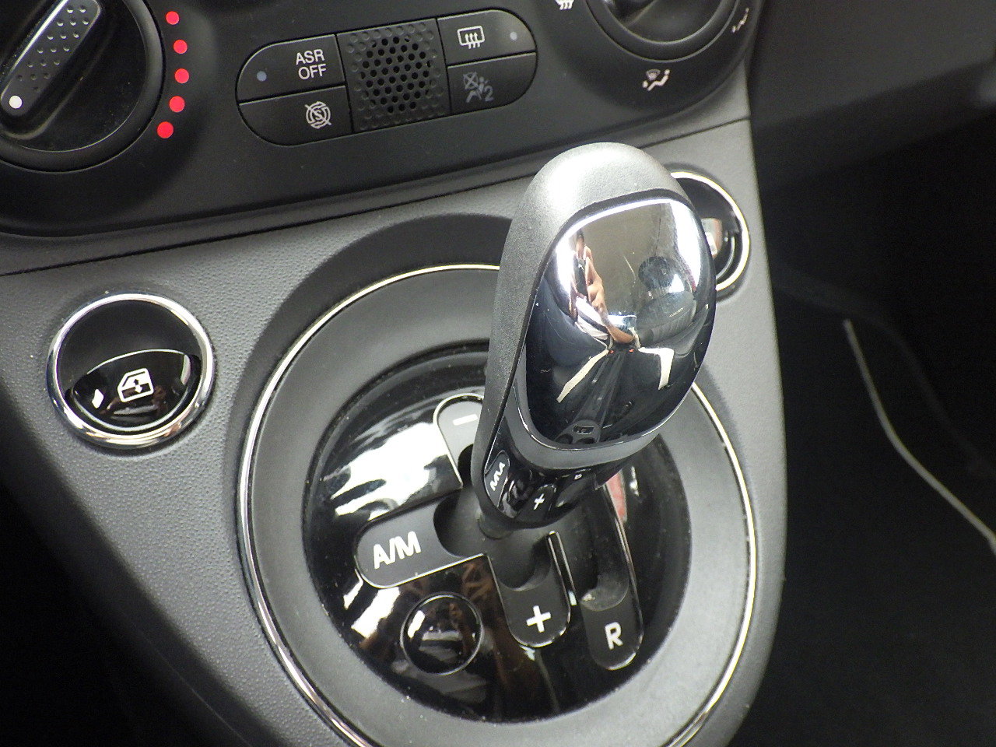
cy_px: 374
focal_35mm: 42
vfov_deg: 34.3
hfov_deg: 44.8
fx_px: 1208
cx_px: 498
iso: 640
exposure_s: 1/80
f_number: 4.2
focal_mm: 7.5
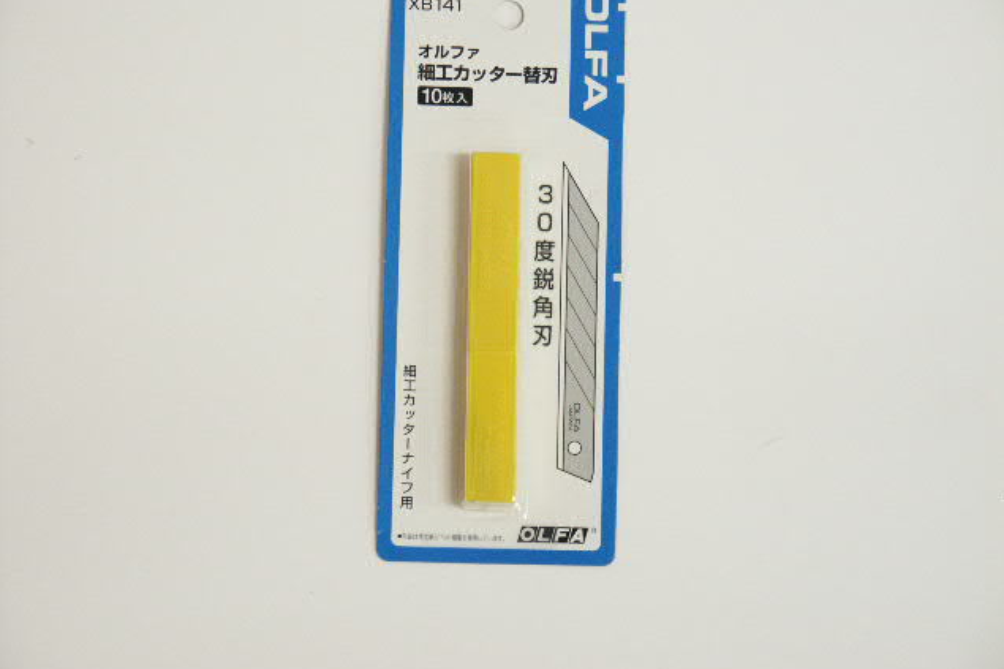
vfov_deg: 9.0
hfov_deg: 13.4
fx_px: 4266
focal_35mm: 153
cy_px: 300
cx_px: 504
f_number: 3.5
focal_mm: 37.05
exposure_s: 1/45
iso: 200
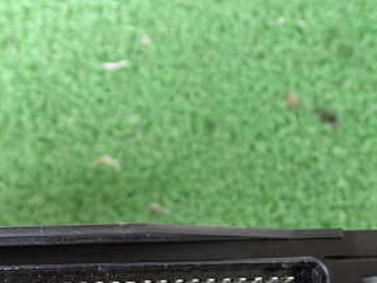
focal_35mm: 80
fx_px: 872
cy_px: 275
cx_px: 22
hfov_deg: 23.6
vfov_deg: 18.0
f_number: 2.7
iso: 320
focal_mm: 6.83
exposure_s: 1/40
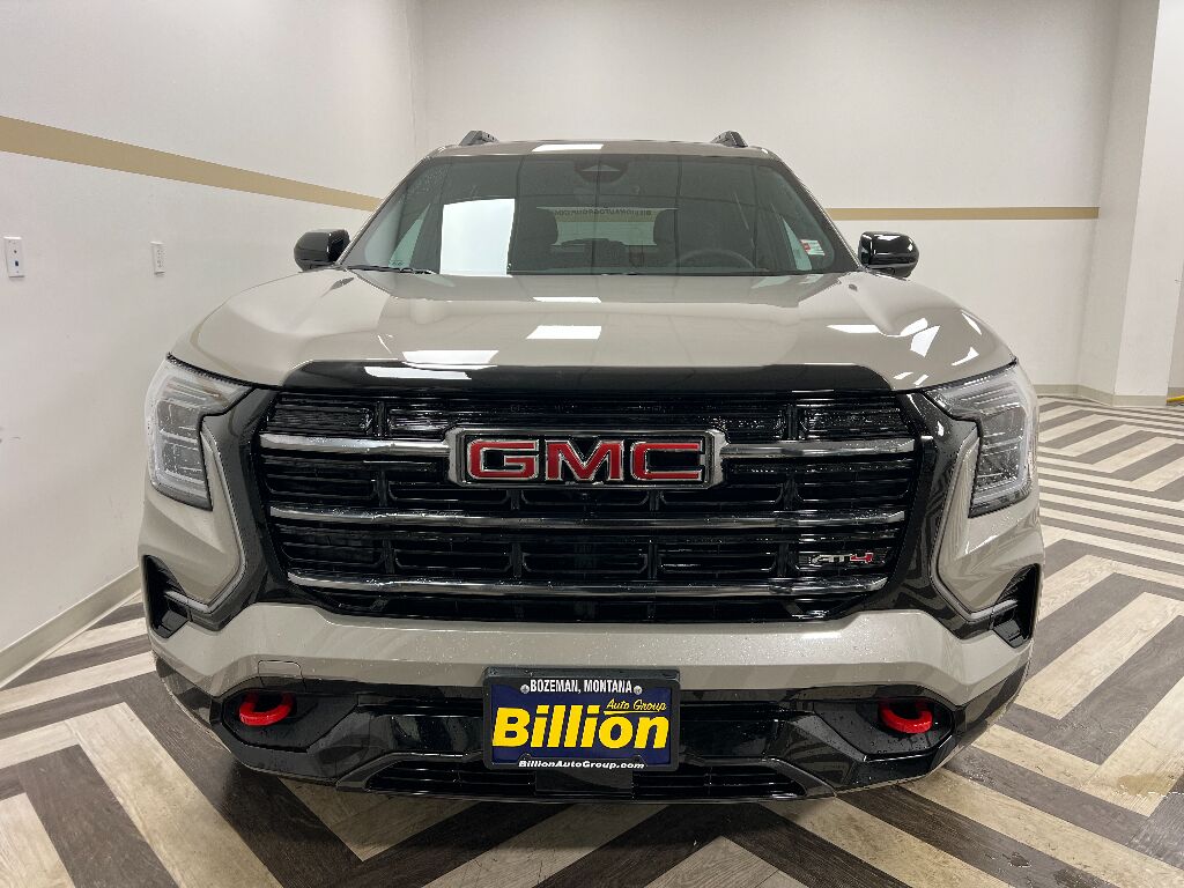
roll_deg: -0.1
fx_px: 889
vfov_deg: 53.1
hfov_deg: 67.3
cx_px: 592
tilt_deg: -12.1
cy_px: 444
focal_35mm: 26
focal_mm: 5.7
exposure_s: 1/120
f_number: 1.5
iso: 125
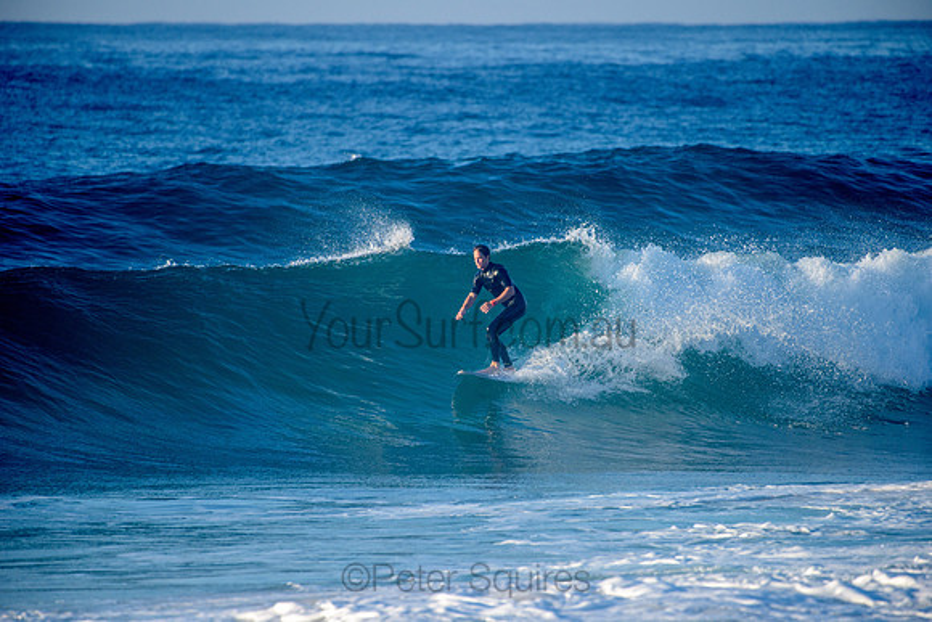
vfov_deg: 2.8
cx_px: 466
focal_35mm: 500
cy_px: 311
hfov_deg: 4.1
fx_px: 12947
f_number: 5.6
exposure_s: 1/2000
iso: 450
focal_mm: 500
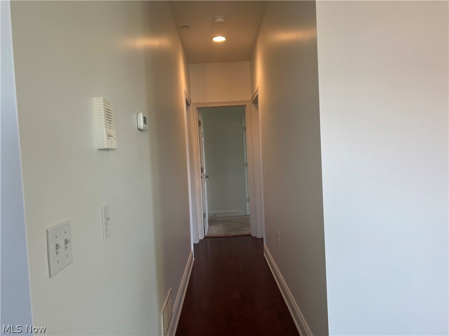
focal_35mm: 26
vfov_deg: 53.1
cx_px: 224
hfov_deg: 67.3
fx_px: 337
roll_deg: +3.1
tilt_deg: -2.1
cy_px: 168
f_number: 1.5
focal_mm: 5.7
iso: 125
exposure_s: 1/120
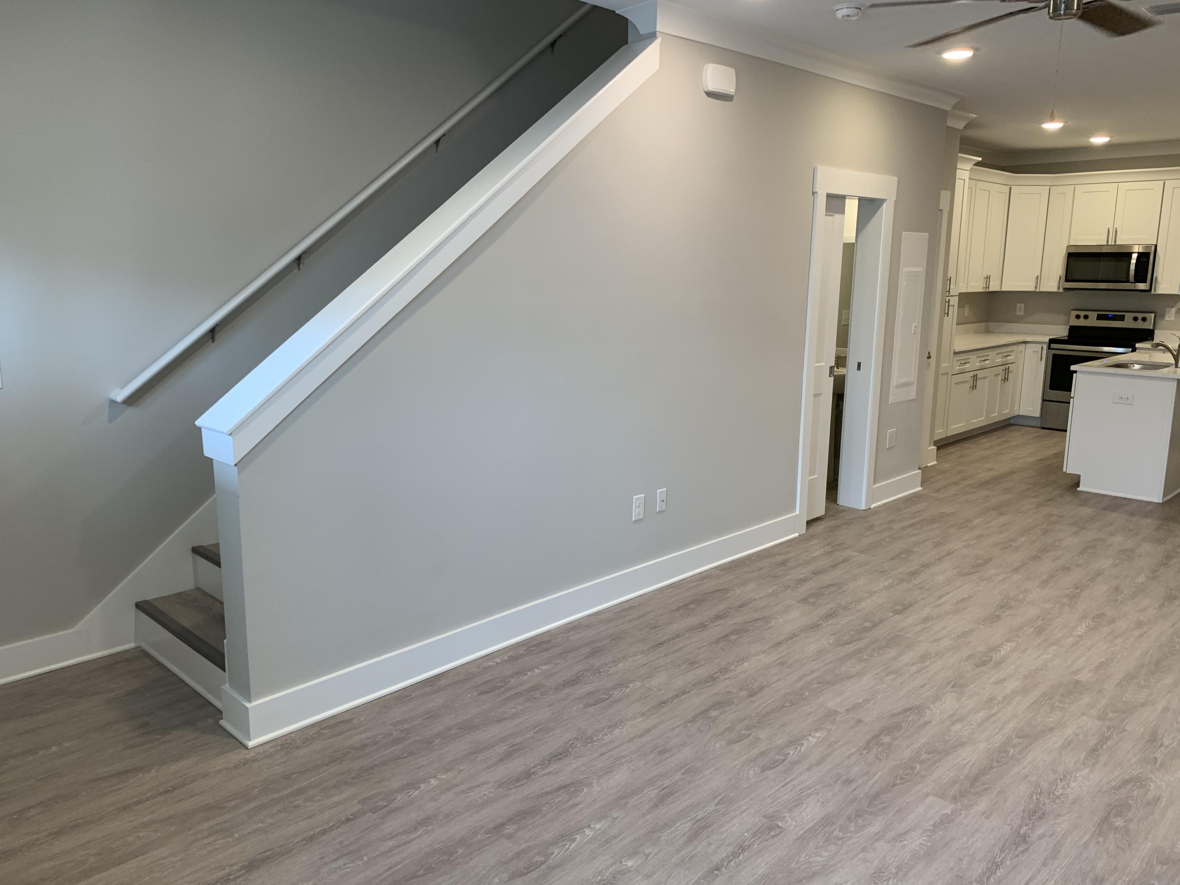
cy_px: 442
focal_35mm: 26
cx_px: 590
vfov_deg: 53.1
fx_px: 886
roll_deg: -0.4
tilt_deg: -11.8
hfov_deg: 67.3
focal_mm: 4.25
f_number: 1.8
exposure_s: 1/60
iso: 64
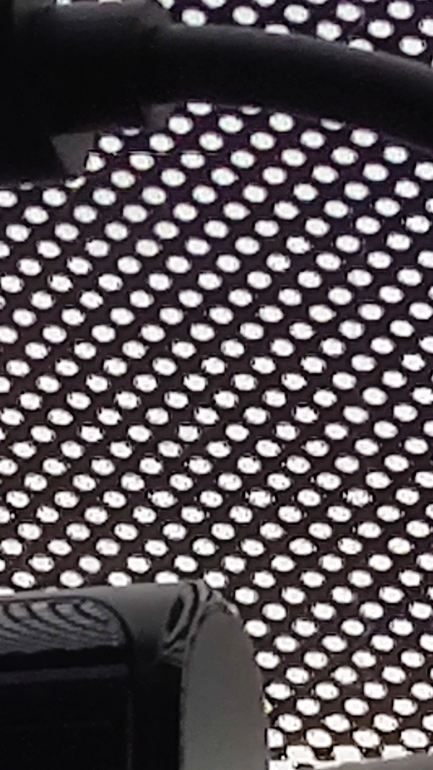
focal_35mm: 481
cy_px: 1134
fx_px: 9814
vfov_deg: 4.5
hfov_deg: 2.5
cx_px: -307
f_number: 1.69
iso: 50
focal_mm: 6.72
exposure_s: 1/130
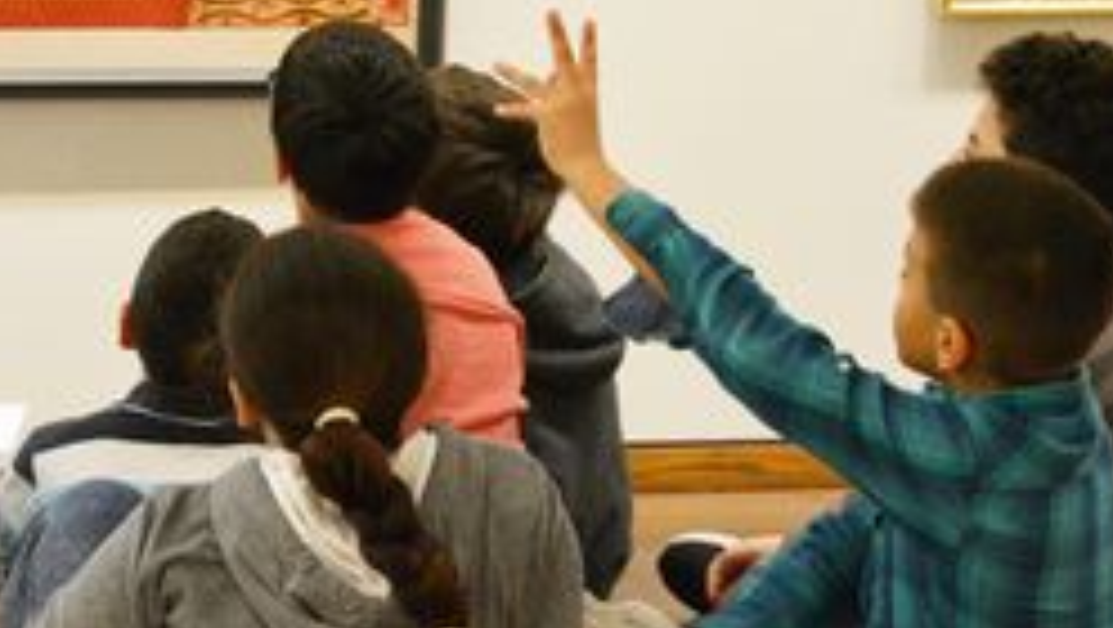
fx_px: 4017
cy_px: 325
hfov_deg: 15.7
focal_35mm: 136
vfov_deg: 8.9
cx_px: 310
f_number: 4.8
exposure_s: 1/50
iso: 4000
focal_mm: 42
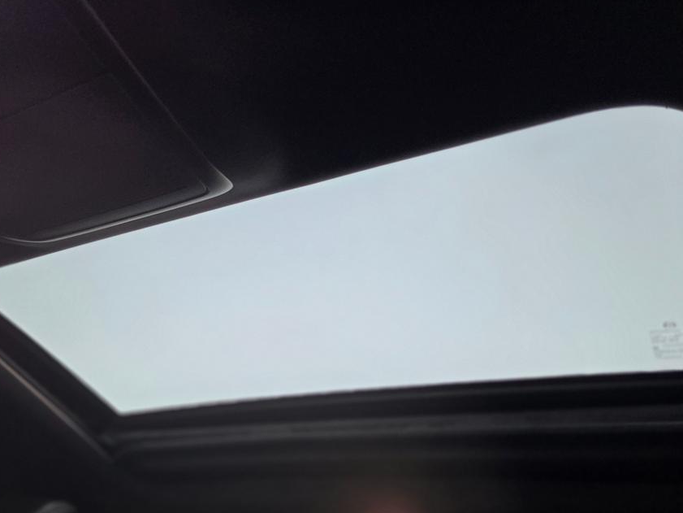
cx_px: 287
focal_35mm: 35
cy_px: 371
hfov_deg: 52.4
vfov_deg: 39.8
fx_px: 691
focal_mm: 6.25
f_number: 1.7
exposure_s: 1/100
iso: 400
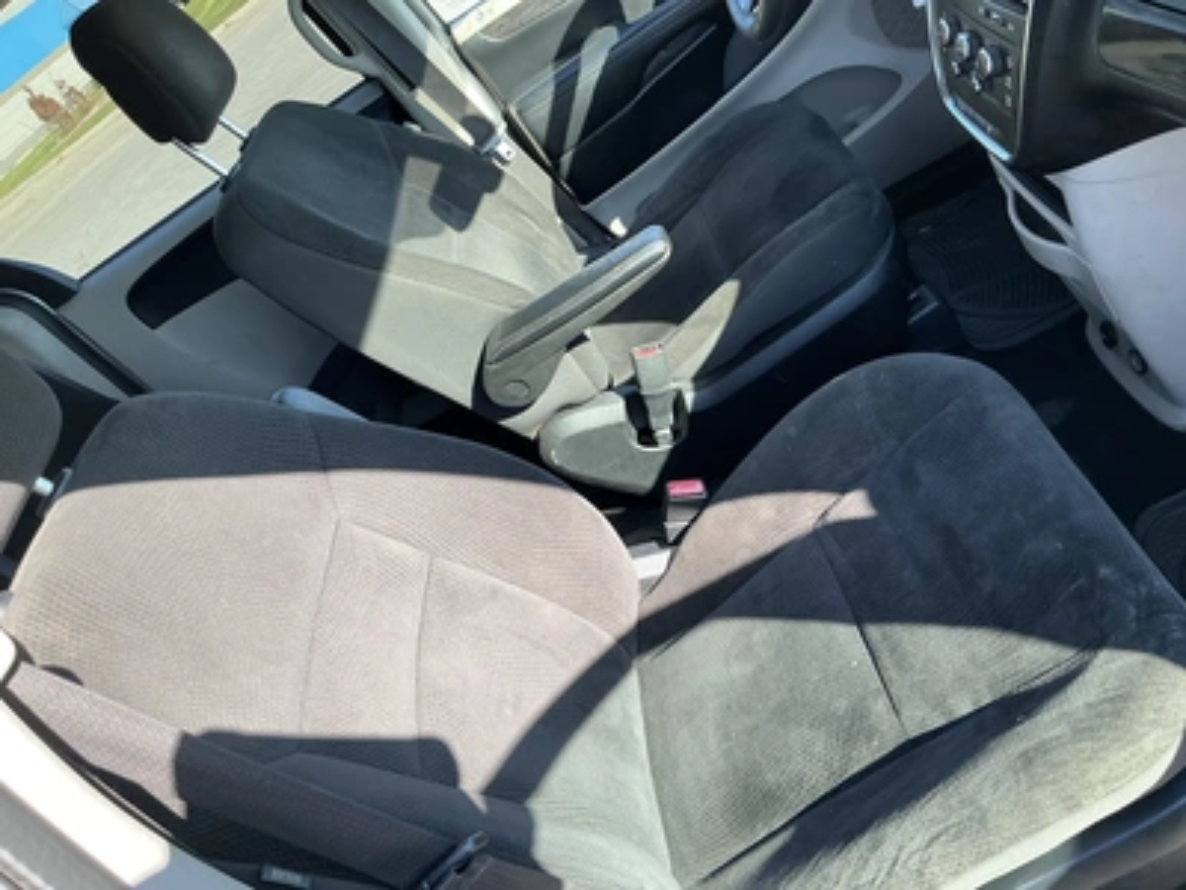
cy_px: 445
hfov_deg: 63.4
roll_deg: +42.5
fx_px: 959
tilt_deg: -31.2
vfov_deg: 49.7
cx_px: 593
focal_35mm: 28
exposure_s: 1/122
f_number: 1.8
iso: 25
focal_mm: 3
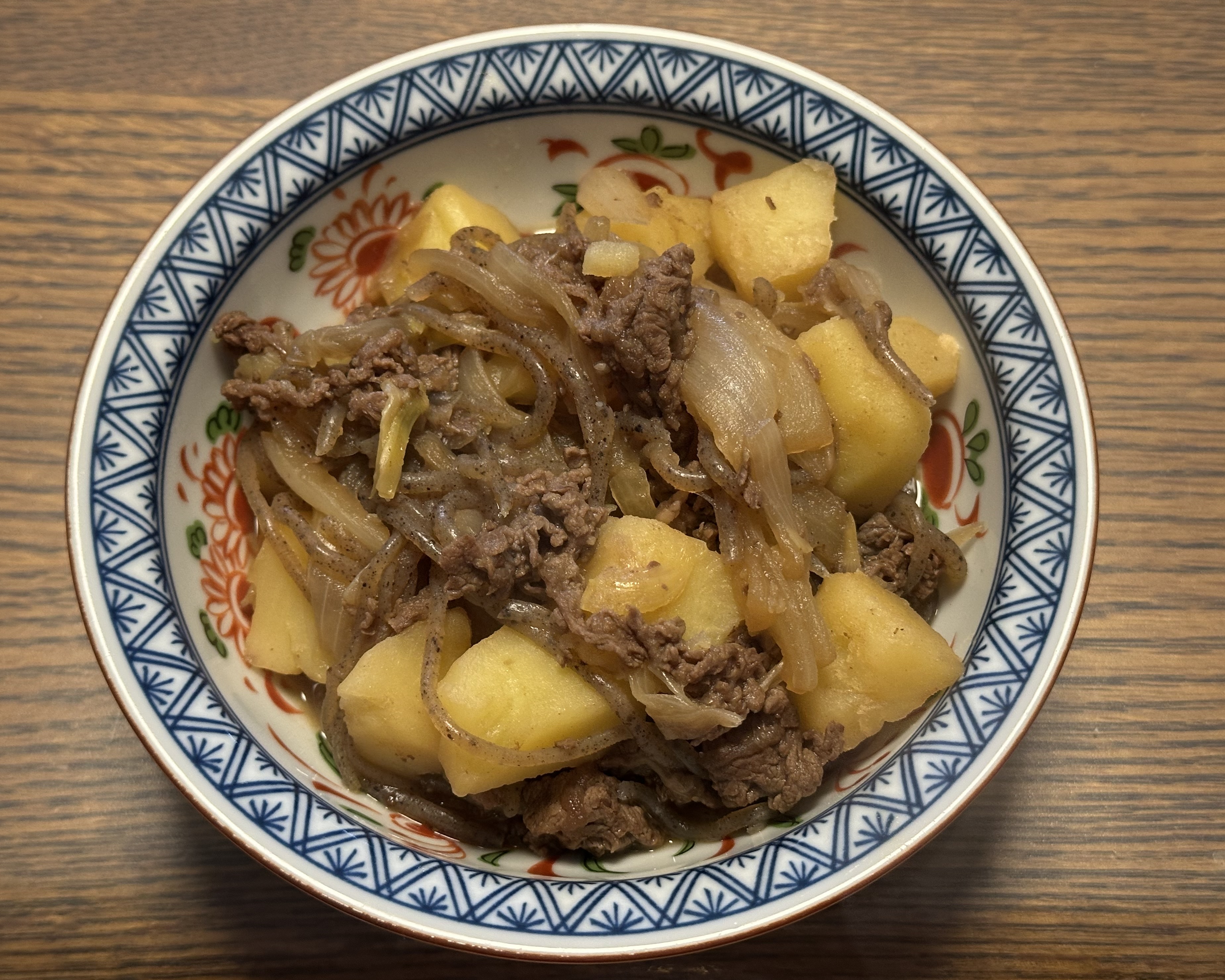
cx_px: 593
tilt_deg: -66.1
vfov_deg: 29.7
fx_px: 1849
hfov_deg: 36.7
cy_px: 498
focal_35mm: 51
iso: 250
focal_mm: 6.86
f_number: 1.78
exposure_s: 1/50
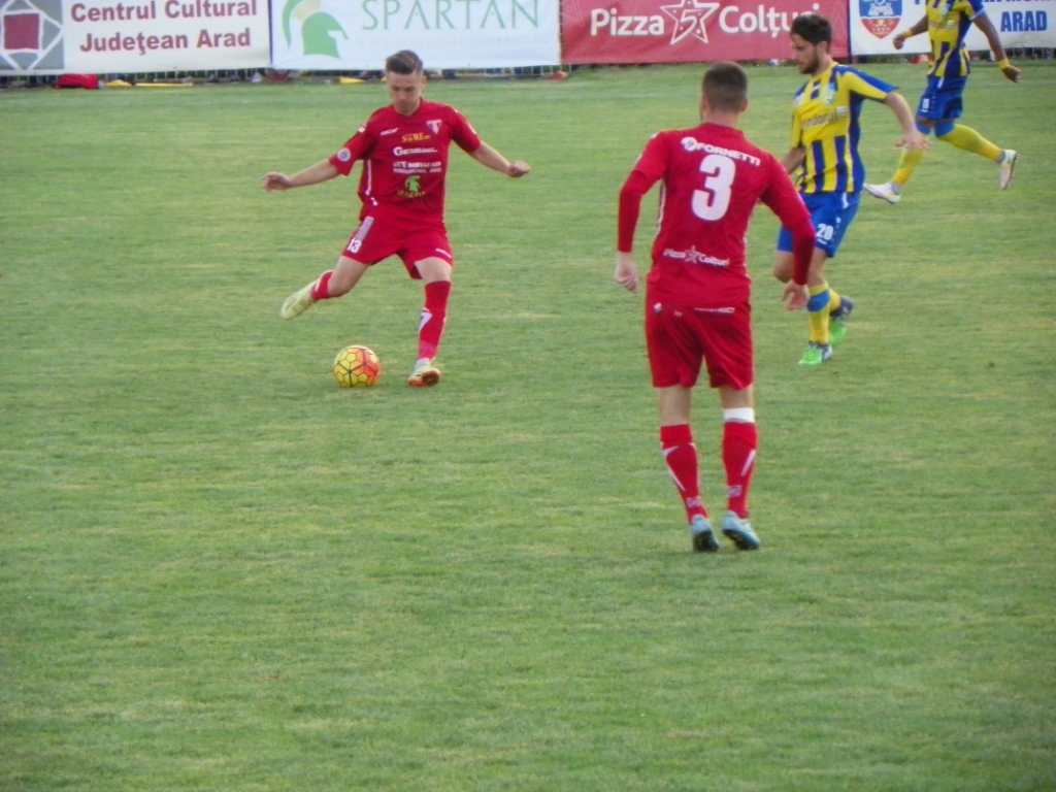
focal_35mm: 279
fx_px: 8511
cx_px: 528
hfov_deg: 7.1
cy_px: 396
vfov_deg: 5.3
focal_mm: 49.7
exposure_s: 1/400
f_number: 4.5
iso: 320
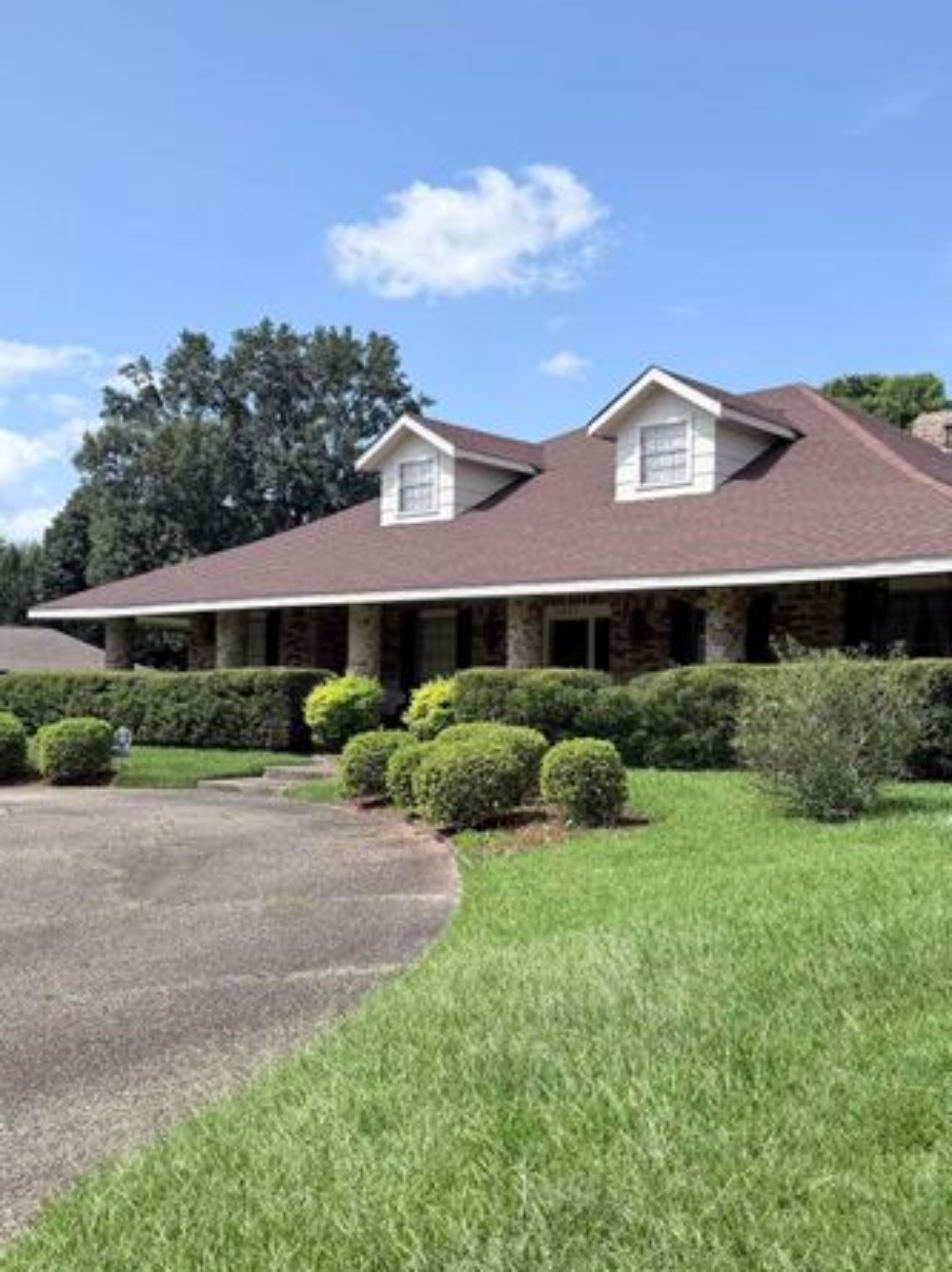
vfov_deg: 51.4
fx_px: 1322
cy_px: 662
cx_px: 660
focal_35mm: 36
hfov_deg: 39.0
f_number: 1.78
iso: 80
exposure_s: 1/3425
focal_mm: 6.76
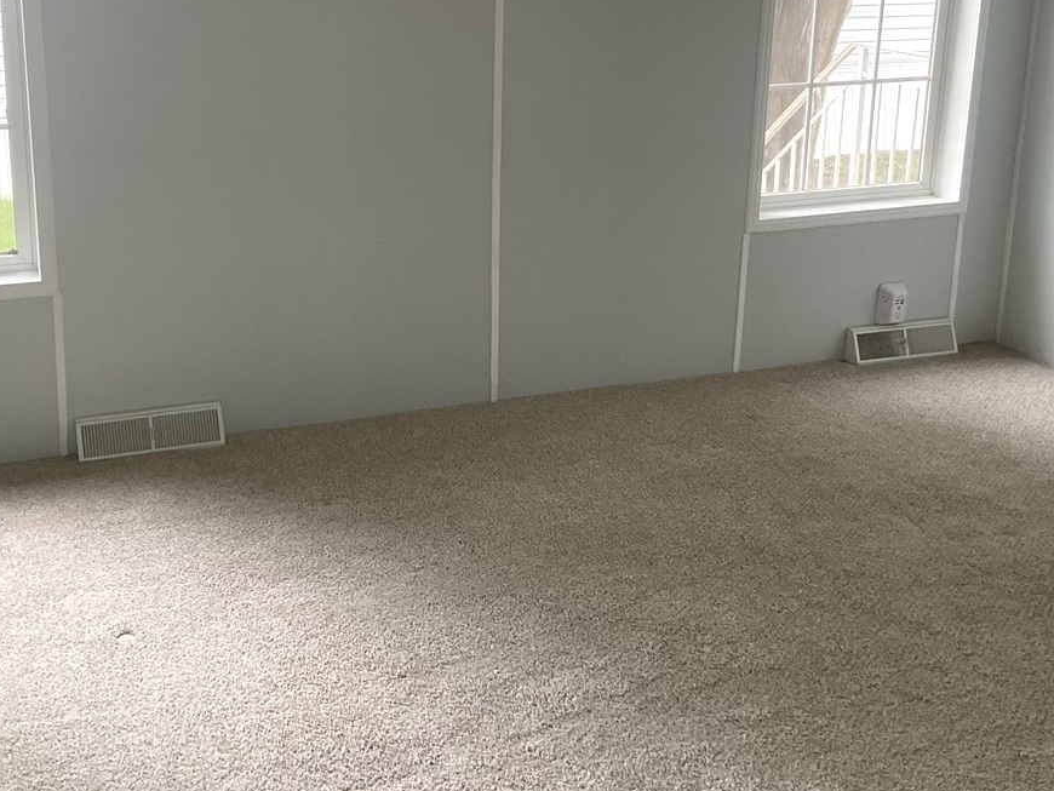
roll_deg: -1.3
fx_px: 1462
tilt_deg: -15.3
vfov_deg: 30.0
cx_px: 434
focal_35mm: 48
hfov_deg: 39.5
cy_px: 251
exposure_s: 1/60
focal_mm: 3
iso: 40
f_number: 1.8
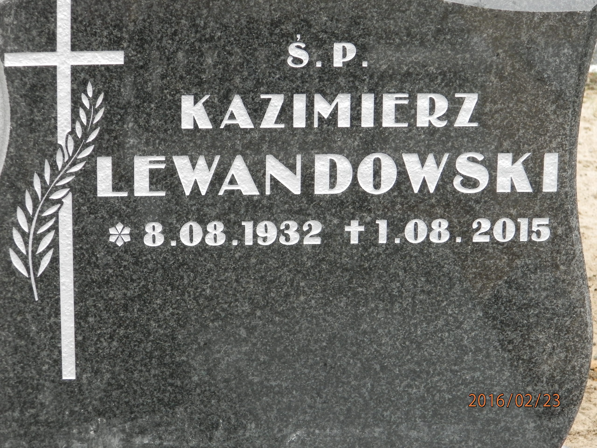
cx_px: 298
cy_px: 224
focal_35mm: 132
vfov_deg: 11.2
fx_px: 2277
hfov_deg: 14.9
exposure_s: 1/40
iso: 200
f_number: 4.7
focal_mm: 23.6
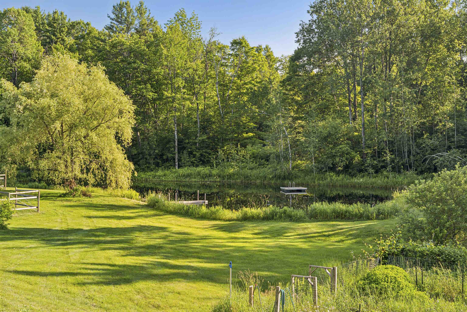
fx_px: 623
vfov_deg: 28.1
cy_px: 156
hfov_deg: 41.1
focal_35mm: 48
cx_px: 234
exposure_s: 1/40
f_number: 7.1
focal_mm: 32
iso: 125
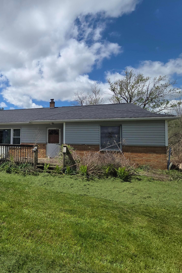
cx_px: 3
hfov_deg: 52.3
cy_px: 138
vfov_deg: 86.9
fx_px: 144
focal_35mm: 19
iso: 50
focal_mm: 2.2
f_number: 2.2
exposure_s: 1/3717
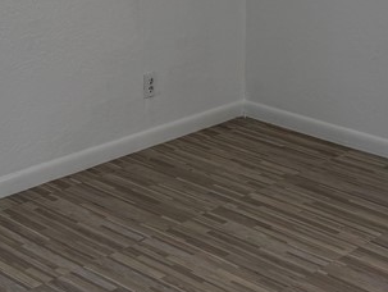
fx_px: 909
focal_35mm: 81
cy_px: -83
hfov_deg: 24.0
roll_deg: -0.2
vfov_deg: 17.2
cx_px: 246
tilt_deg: -5.7
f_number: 1.78
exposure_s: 1/282
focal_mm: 6.76
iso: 80
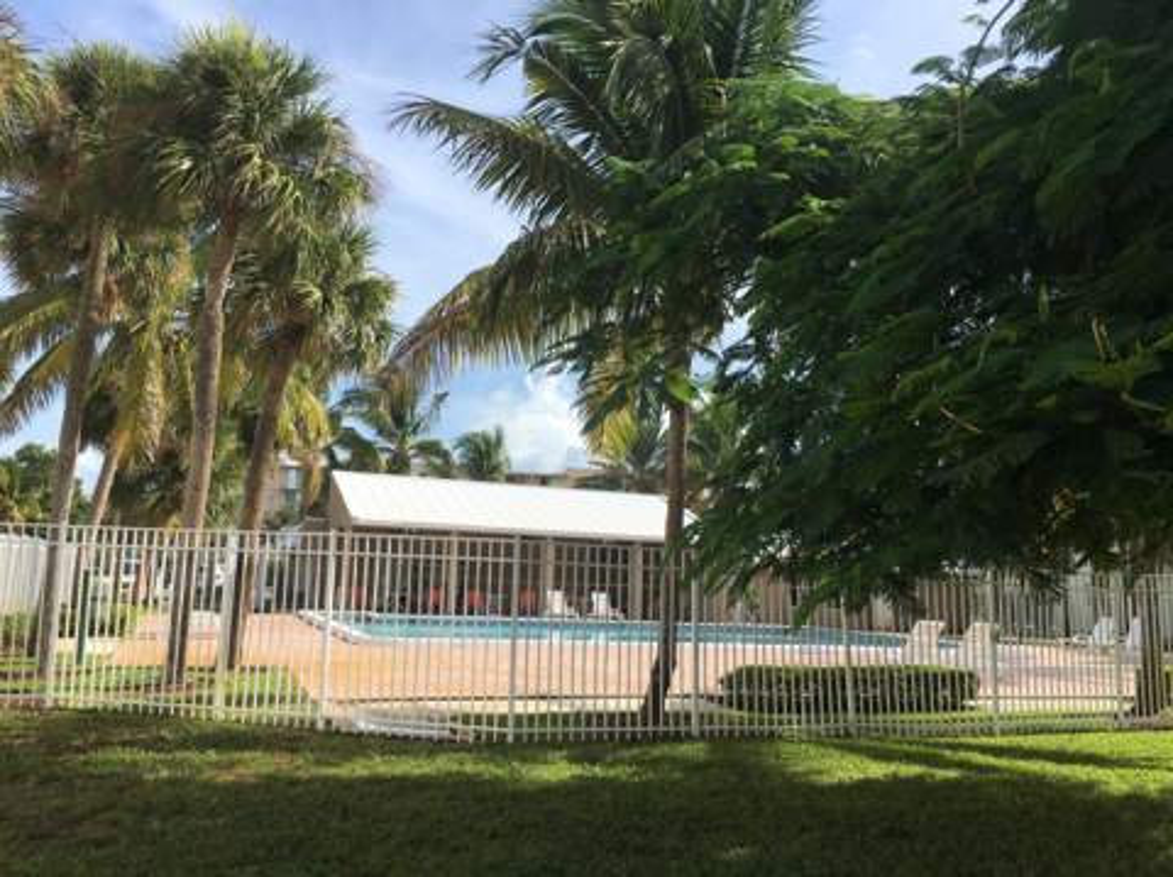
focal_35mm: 29
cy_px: 438
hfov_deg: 61.7
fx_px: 982
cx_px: 586
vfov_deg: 48.2
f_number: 2.2
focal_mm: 4.15
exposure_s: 1/1570
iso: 25
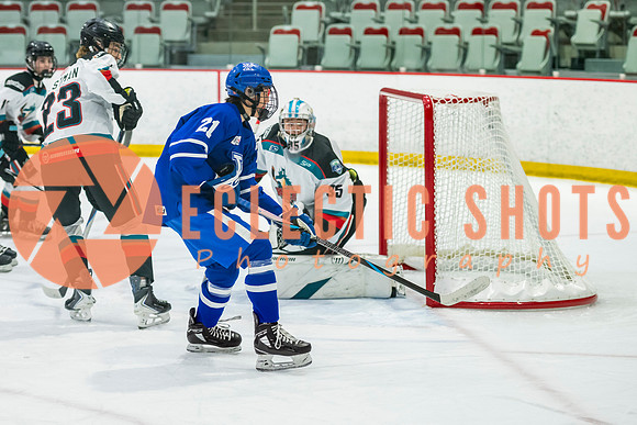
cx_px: 255
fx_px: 2441
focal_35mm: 138
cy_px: 187
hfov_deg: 14.9
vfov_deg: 10.0
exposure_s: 1/1000
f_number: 3.2
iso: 1600
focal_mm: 95
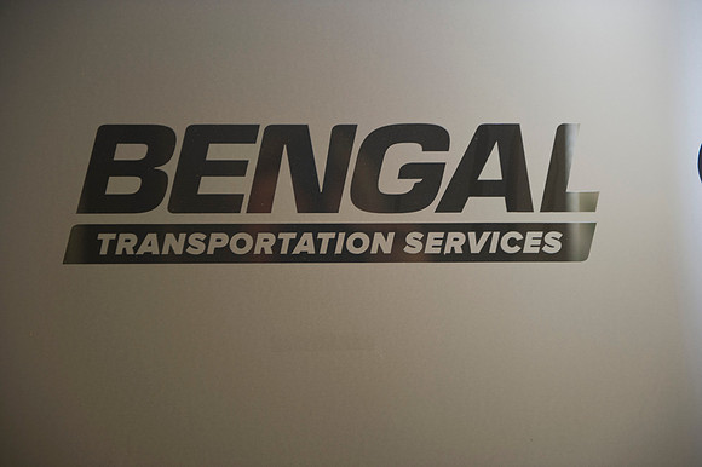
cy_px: 234
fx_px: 1364
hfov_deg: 28.9
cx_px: 351
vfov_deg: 19.4
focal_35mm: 70
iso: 640
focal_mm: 70
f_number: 2.8
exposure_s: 1/60
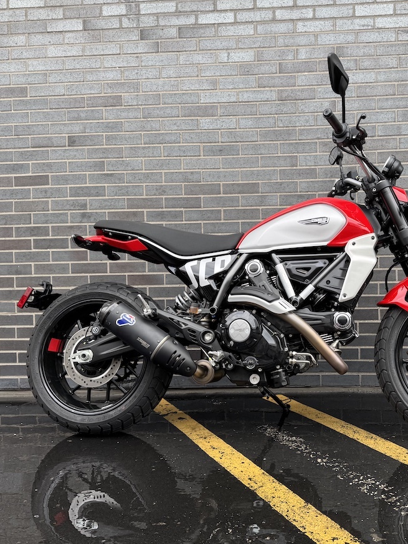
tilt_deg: -1.0
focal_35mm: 33
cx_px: 274
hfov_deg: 42.3
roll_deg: +1.3
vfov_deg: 55.3
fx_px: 518
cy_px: 275
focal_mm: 6.76
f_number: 1.78
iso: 64
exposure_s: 1/198
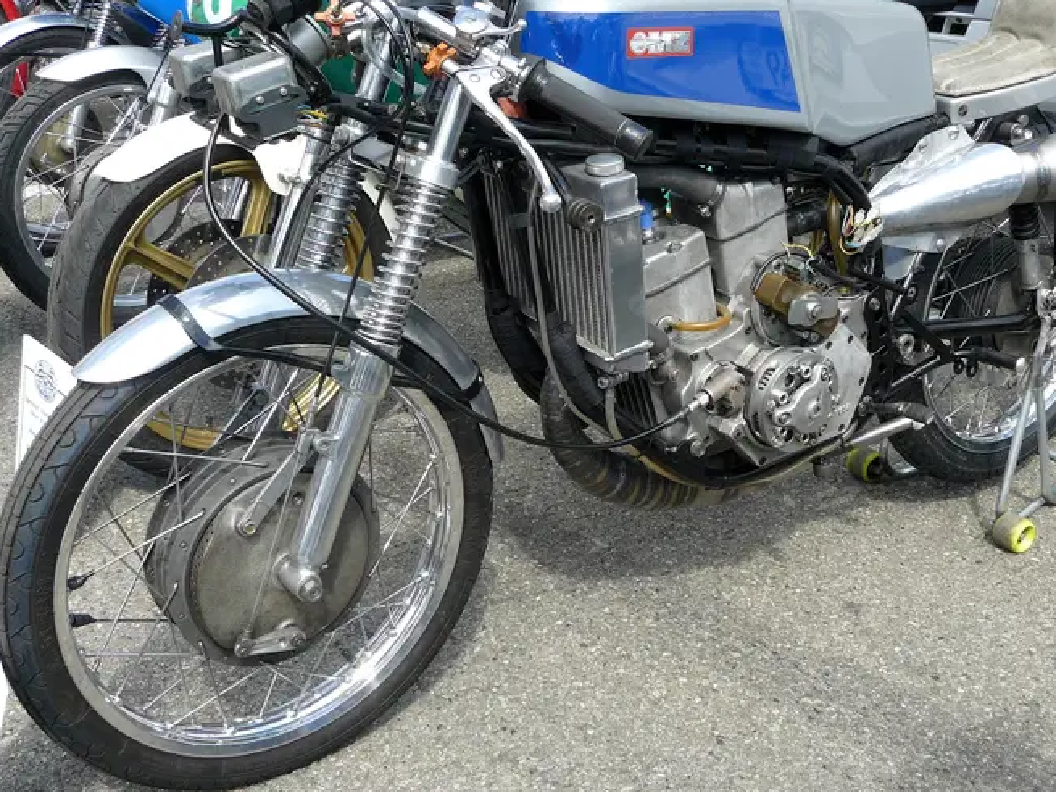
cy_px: 392
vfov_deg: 32.9
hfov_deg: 42.8
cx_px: 627
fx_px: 1342
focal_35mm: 44
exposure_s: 1/200
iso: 100
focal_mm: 6
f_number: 5
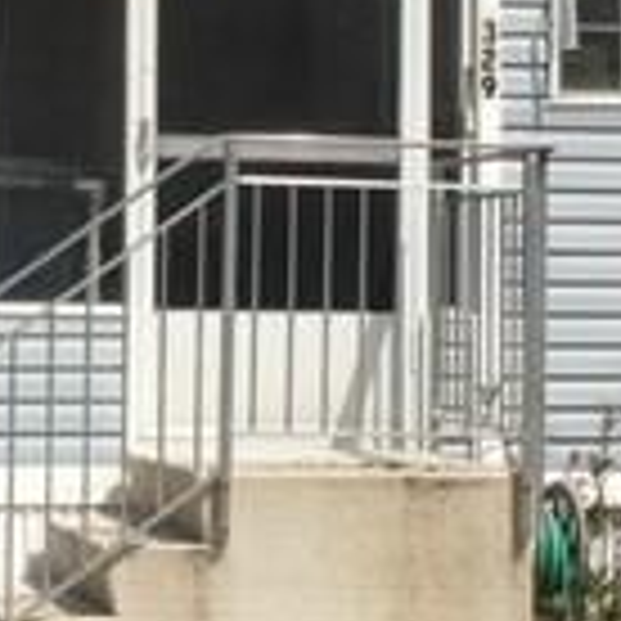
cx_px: 86
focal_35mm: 119
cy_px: 225
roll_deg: +0.2
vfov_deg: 14.6
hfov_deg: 14.5
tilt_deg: +3.0
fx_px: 2415
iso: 25
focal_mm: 4.15
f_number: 2.2
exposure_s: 1/2481
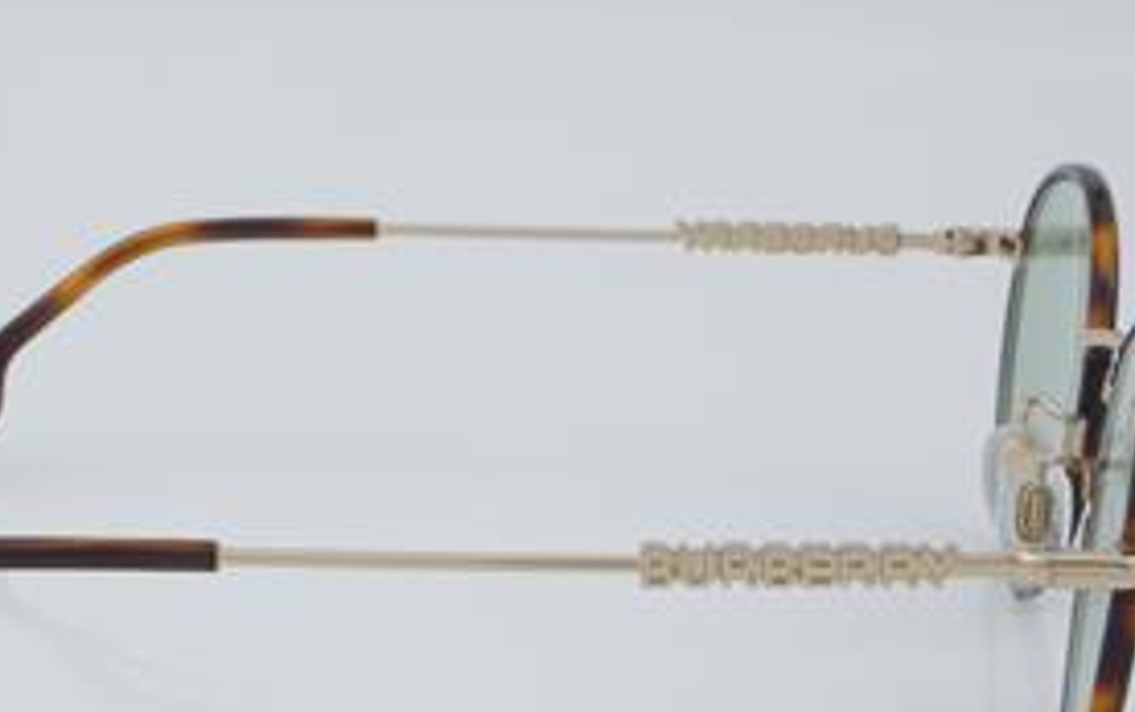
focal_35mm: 122
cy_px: 506
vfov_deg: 10.8
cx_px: 403
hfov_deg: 17.1
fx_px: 3769
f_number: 32
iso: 100
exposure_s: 1/4
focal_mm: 55
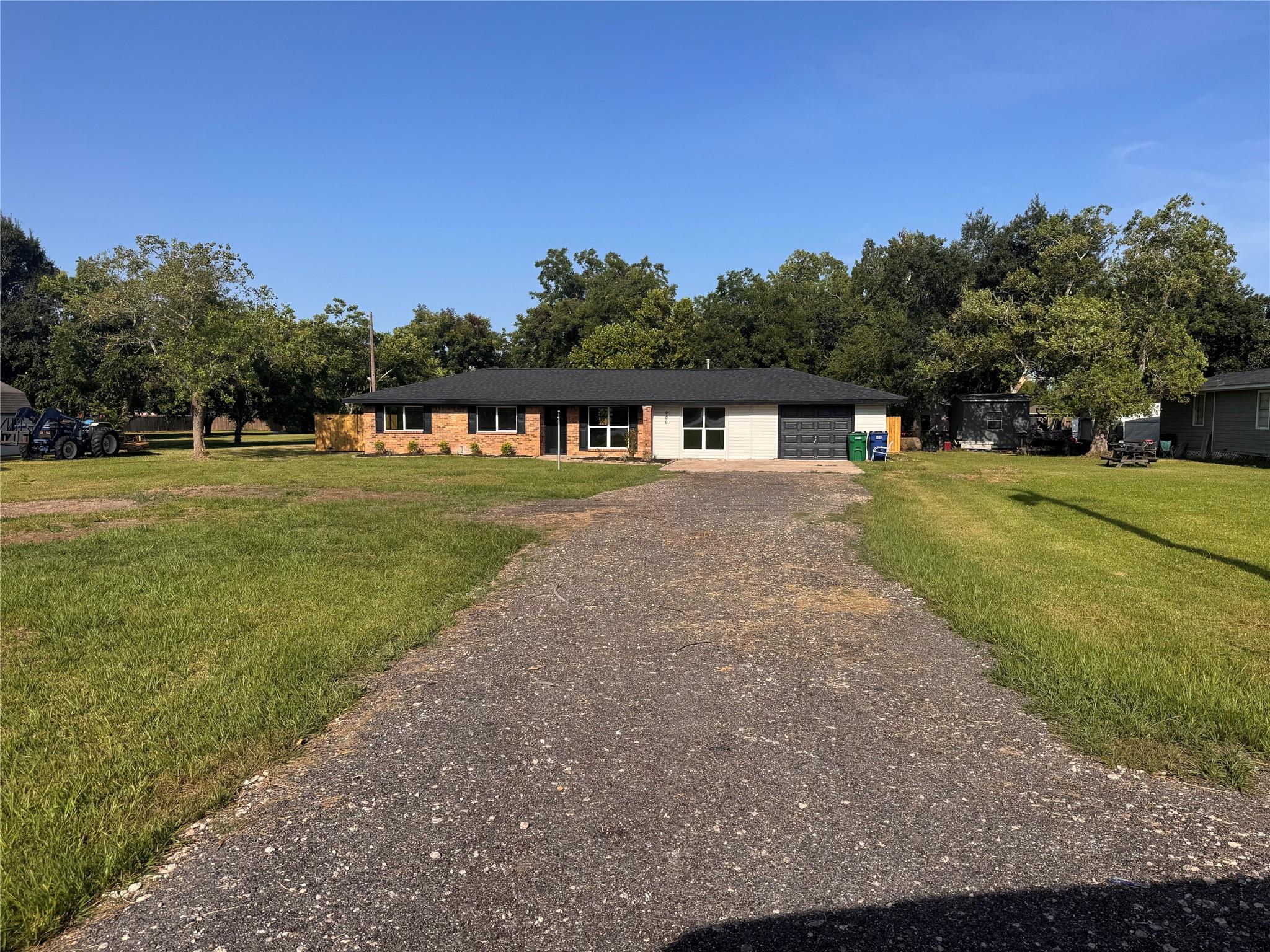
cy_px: 476
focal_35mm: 24
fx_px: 881
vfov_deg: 56.8
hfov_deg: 71.6
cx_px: 635
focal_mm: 6.76
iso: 80
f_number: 1.78
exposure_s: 1/4310
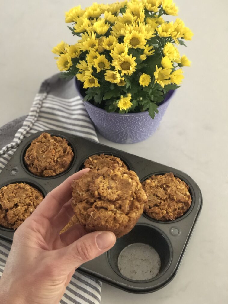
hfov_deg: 25.2
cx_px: 115
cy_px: 154
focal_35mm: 58
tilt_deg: -53.2
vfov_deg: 33.2
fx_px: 509
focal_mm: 6.6
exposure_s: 1/30
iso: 1250
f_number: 2.8
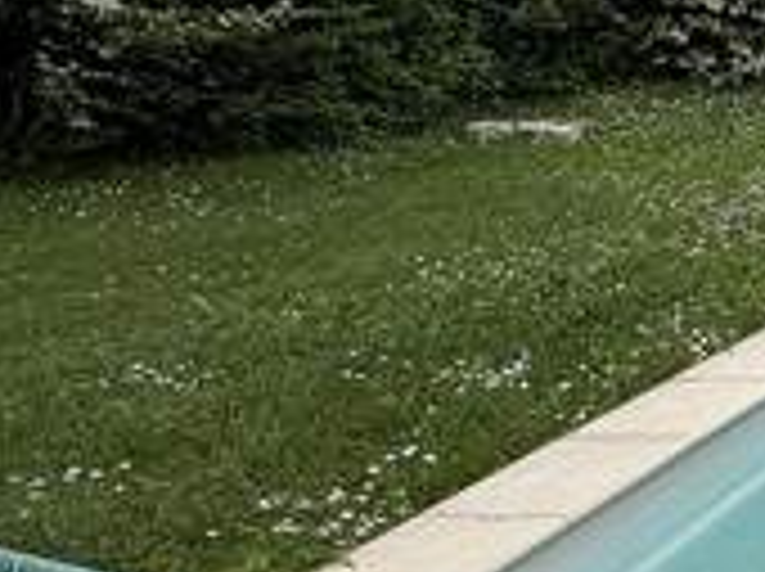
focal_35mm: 66
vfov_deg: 22.2
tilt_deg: -11.0
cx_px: 1467
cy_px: 234
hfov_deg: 19.5
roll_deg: +0.8
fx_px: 1457
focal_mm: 2.22
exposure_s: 1/1600
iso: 50
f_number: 2.2
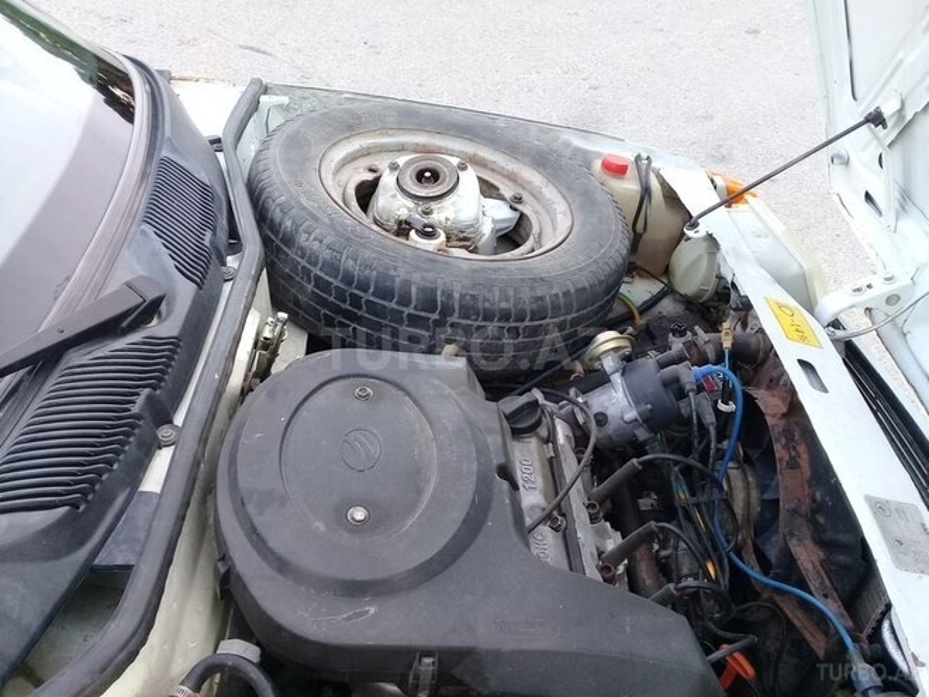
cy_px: 348
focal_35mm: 31
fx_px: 832
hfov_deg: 58.4
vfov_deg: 45.4
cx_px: 464
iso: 64
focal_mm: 3.3
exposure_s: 1/100
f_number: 2.2
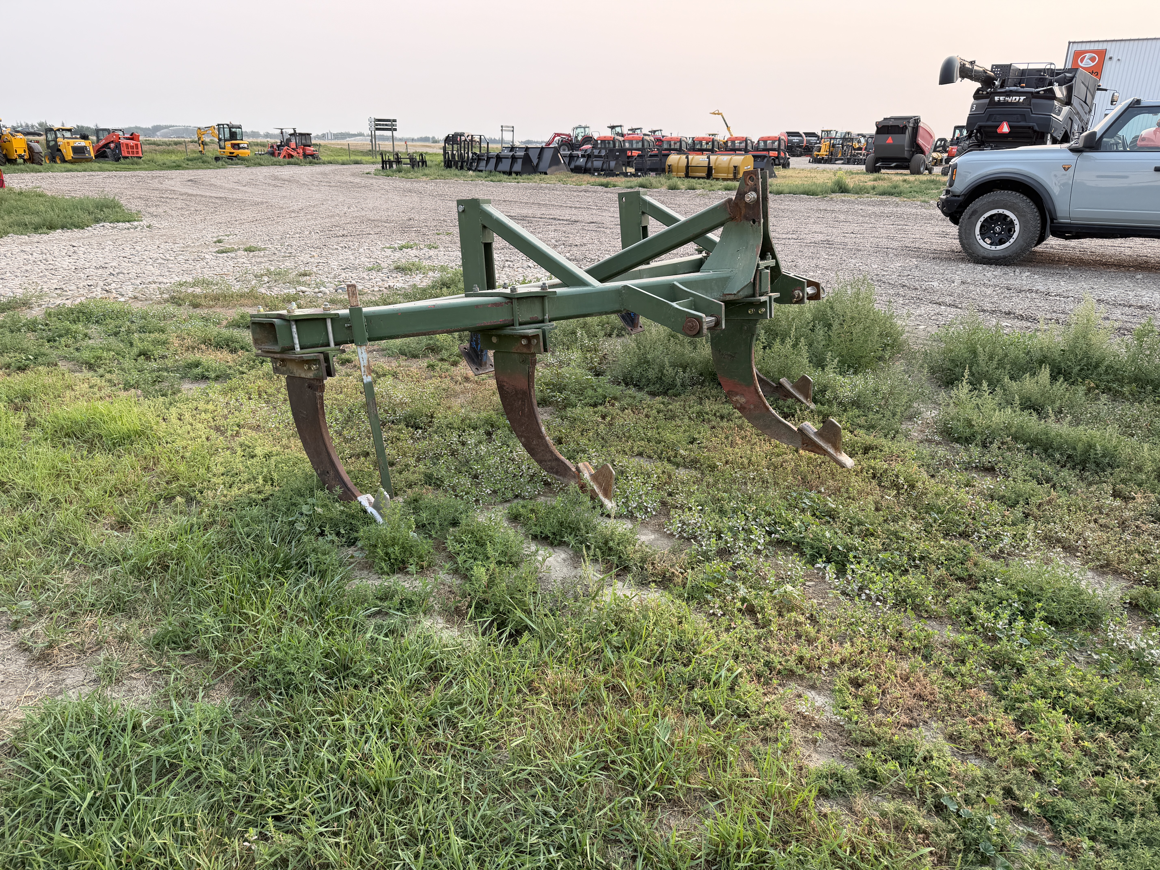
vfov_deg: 56.8
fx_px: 804
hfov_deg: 71.6
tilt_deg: -18.8
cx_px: 580
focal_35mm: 24
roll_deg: -1.1
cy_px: 435
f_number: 1.78
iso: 100
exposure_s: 1/772
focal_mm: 6.76
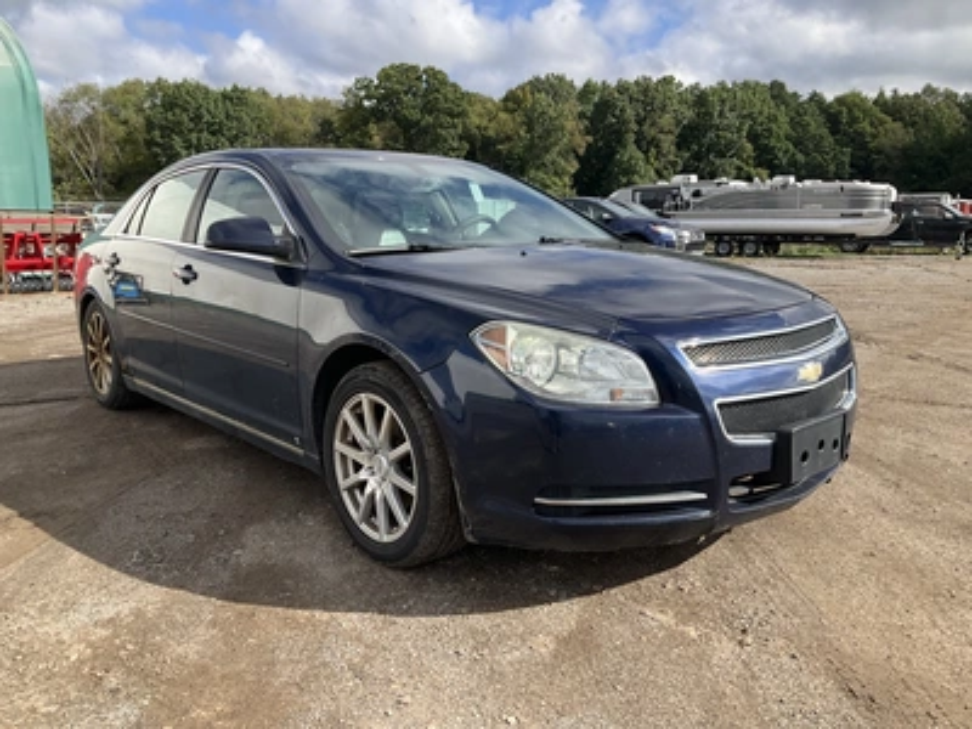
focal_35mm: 29
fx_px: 814
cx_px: 486
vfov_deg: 48.2
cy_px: 364
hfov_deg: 61.7
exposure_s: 1/1076
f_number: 1.8
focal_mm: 3
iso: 25
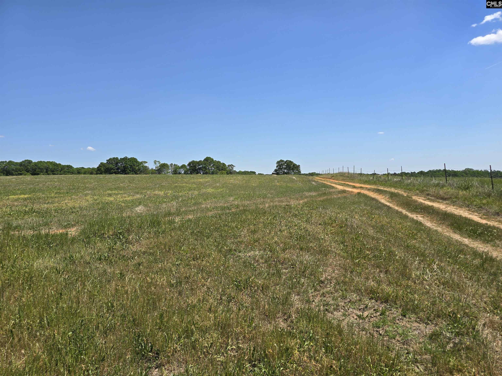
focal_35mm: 23
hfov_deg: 73.9
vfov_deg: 58.9
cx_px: 251
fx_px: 334
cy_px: 188
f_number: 1.7
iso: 12
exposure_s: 1/1013
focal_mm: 6.3
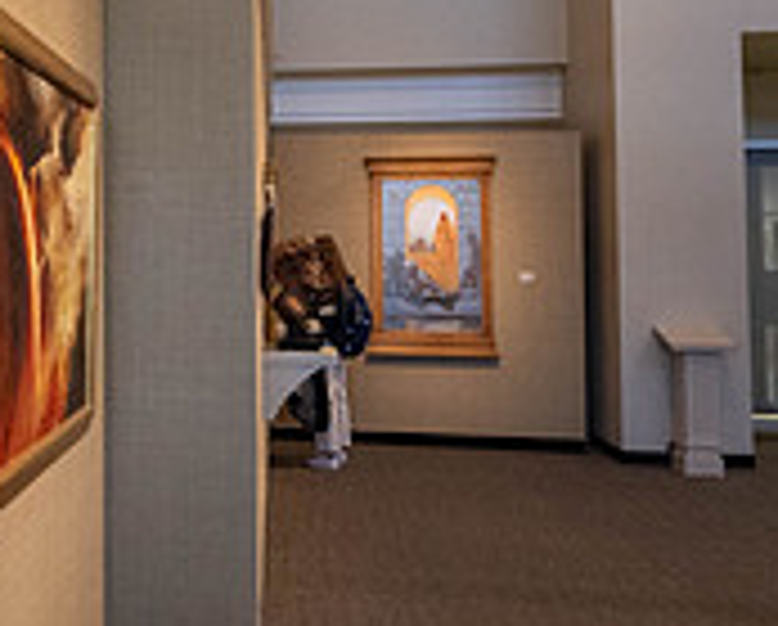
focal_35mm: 44
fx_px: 1015
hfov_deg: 39.2
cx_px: 90
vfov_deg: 33.9
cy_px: 209
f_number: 4
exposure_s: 1/200
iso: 4000
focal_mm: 14
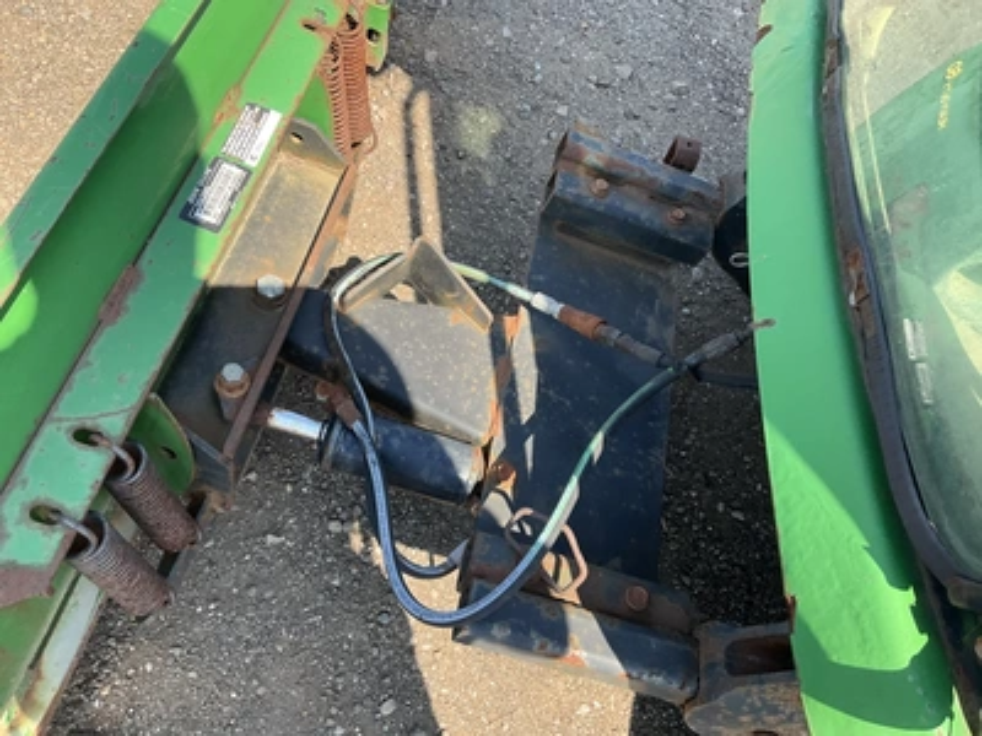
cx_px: 491
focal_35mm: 29
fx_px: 823
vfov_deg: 48.2
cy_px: 368
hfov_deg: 61.7
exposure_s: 1/383
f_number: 1.8
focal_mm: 3
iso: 25
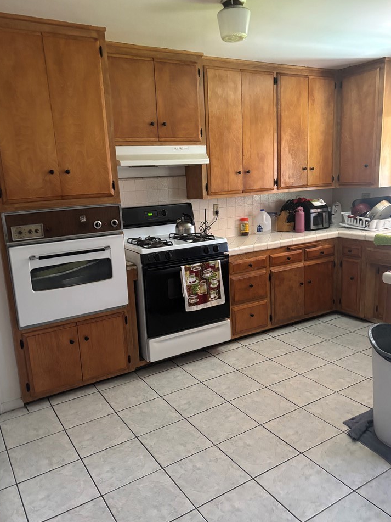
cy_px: 274
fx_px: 422
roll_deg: +2.4
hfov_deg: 49.7
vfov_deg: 63.4
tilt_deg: -12.3
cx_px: 195
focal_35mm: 28
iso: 500
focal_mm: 5.96
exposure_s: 1/50
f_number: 1.6
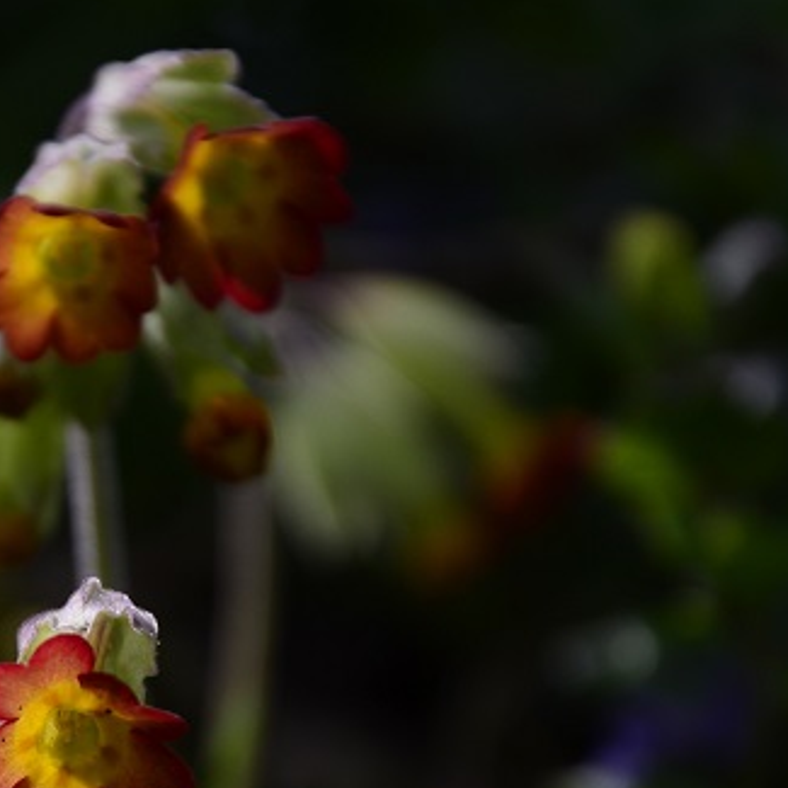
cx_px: 27
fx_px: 10851
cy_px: 786
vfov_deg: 4.2
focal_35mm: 421
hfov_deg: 4.2
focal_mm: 105
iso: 200
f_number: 5.6
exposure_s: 1/800
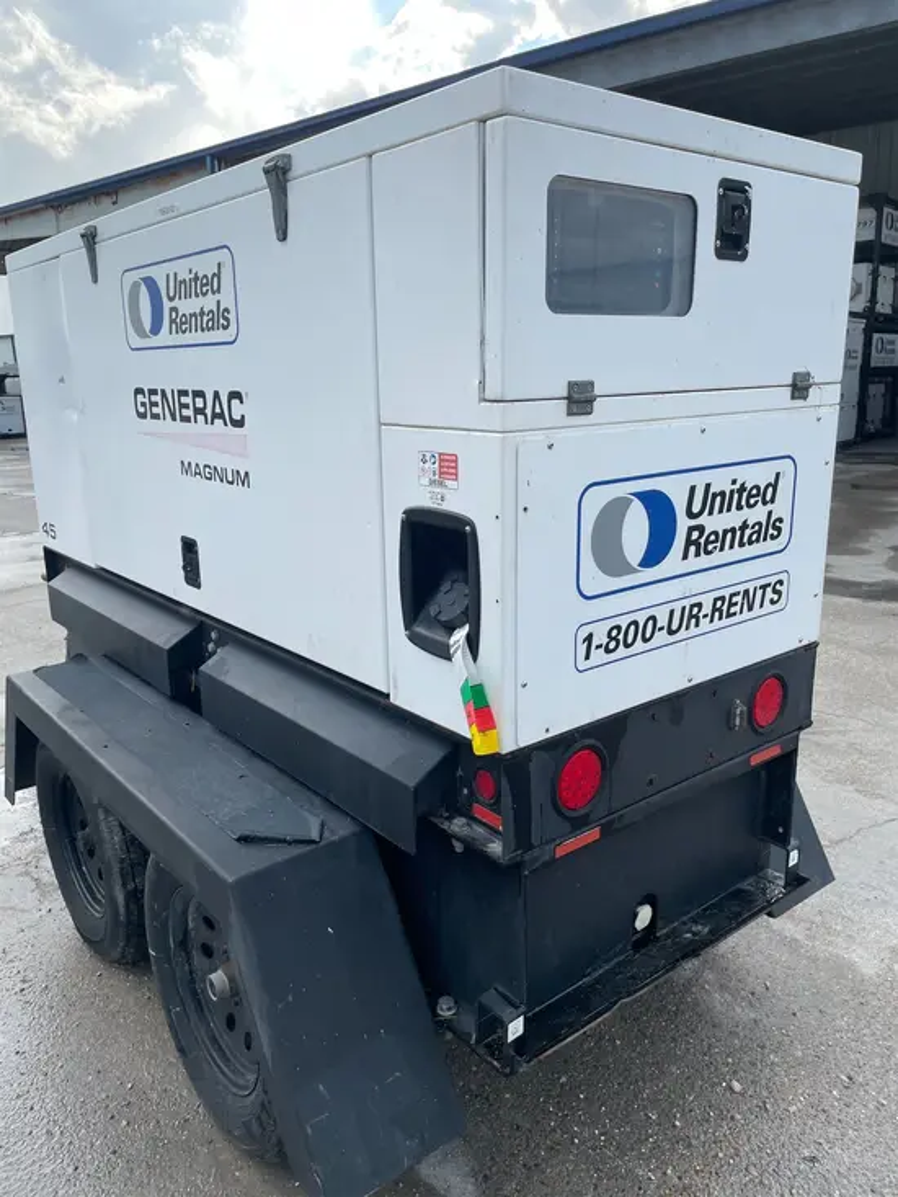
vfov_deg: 67.3
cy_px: 598
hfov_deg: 53.1
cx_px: 449
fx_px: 899
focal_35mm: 26
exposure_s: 1/1618
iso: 32
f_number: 1.6
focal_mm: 4.2
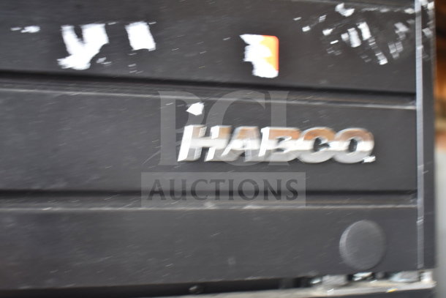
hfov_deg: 42.3
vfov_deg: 29.0
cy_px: 149
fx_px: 576
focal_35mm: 46
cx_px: 223
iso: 720
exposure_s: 1/50
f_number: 4.2
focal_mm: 31
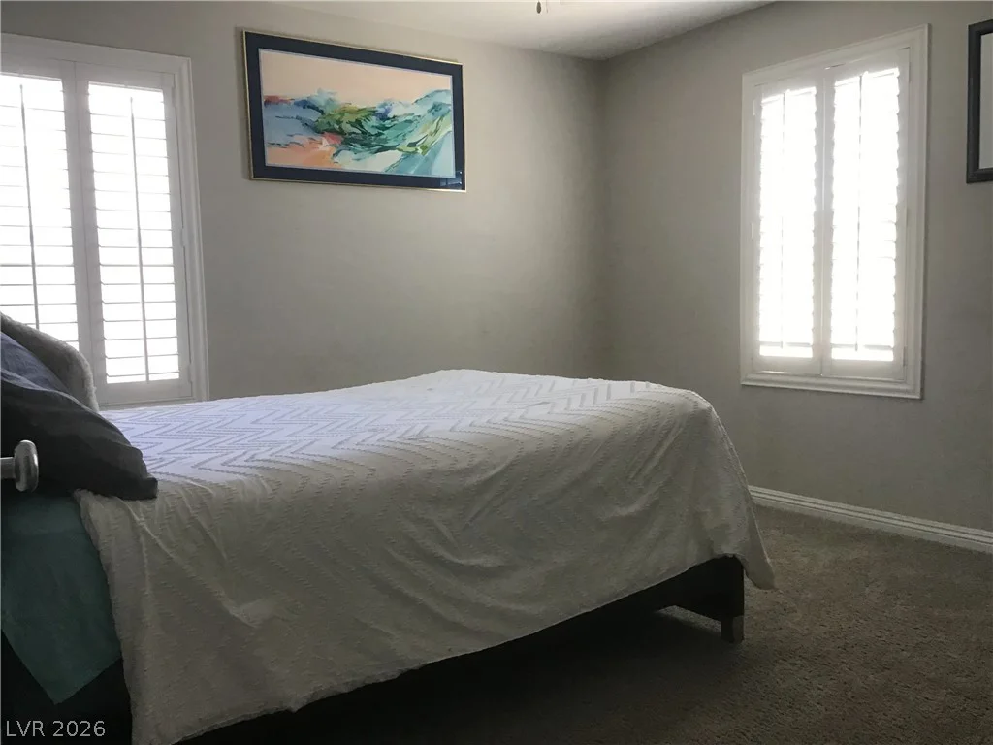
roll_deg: +1.2
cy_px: 372
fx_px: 889
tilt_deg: -6.1
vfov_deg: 45.4
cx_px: 496
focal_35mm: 31
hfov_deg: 58.4
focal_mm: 3.3
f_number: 2.4
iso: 80
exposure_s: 1/30
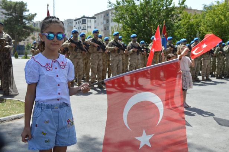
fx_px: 257
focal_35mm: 40
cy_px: 76
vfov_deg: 33.0
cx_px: 114
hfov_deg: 47.9
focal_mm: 27
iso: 100
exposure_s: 1/200
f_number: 7.1
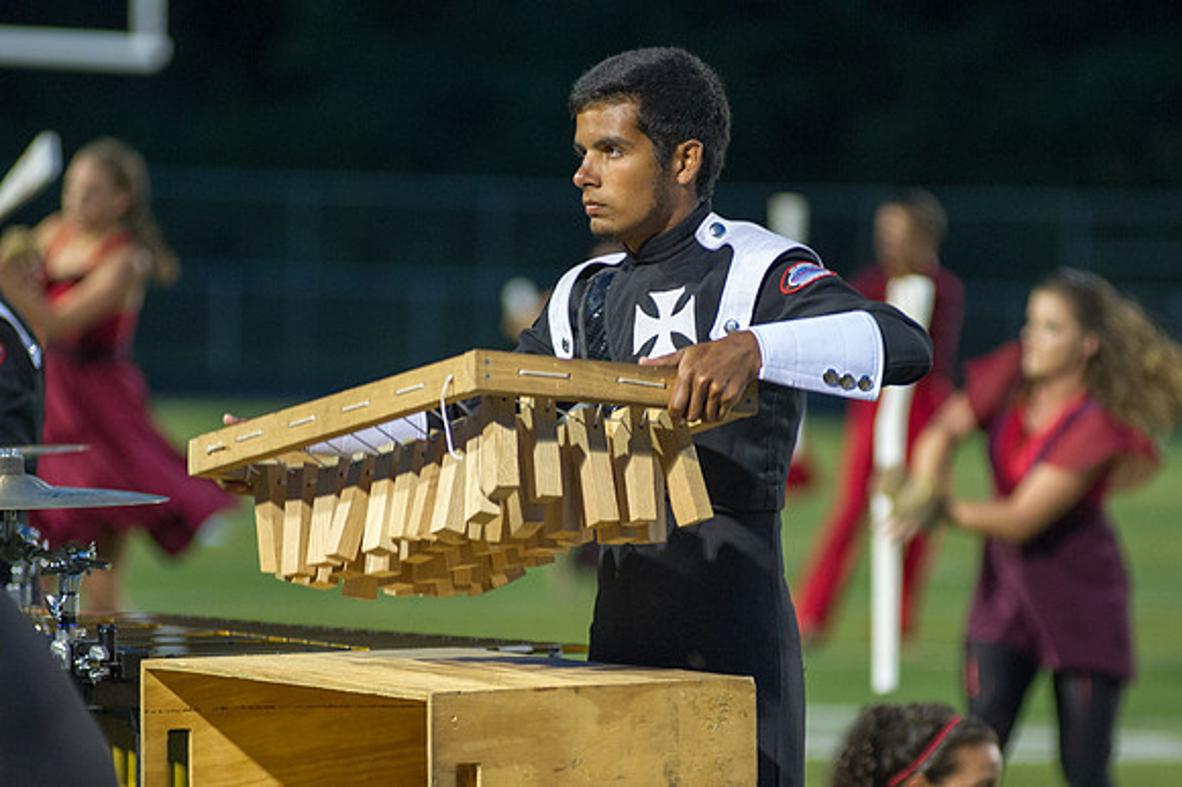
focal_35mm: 289
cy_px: 510
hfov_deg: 7.1
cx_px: 628
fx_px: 9490
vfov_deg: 4.7
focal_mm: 200
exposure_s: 1/160
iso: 2500
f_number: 2.8
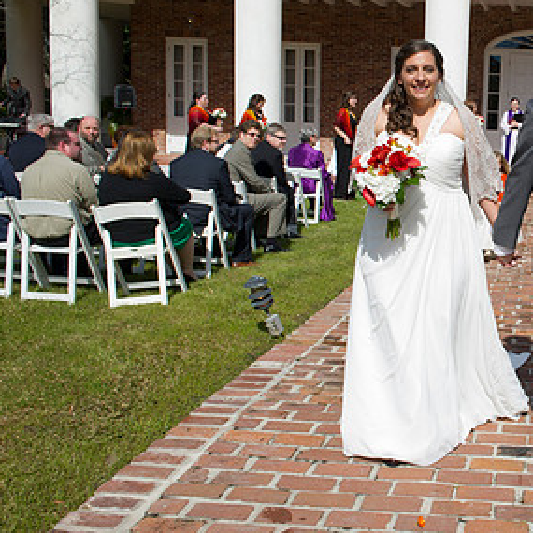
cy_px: 221
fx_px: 784
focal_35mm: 45
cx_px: 522
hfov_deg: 34.5
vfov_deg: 37.4
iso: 100
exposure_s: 1/250
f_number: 11
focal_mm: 26
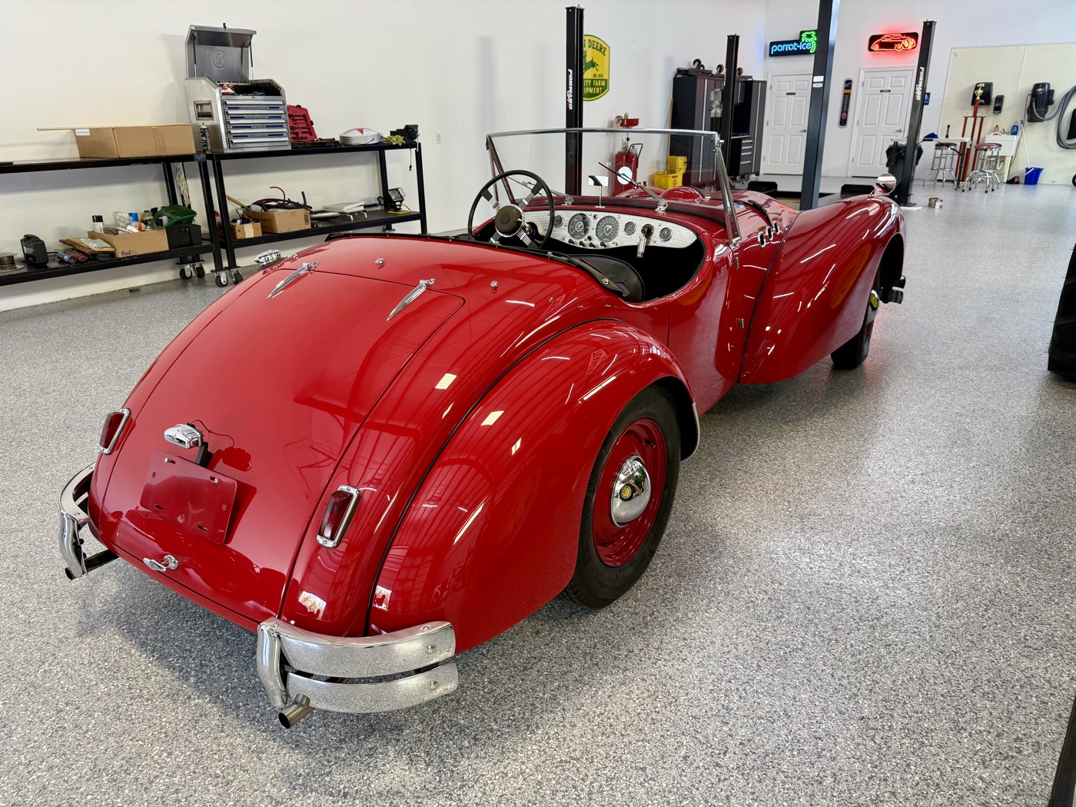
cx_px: 538
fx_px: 746
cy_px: 404
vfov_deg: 56.8
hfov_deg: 71.6
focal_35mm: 24
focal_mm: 6.76
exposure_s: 1/60
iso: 100
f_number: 1.78
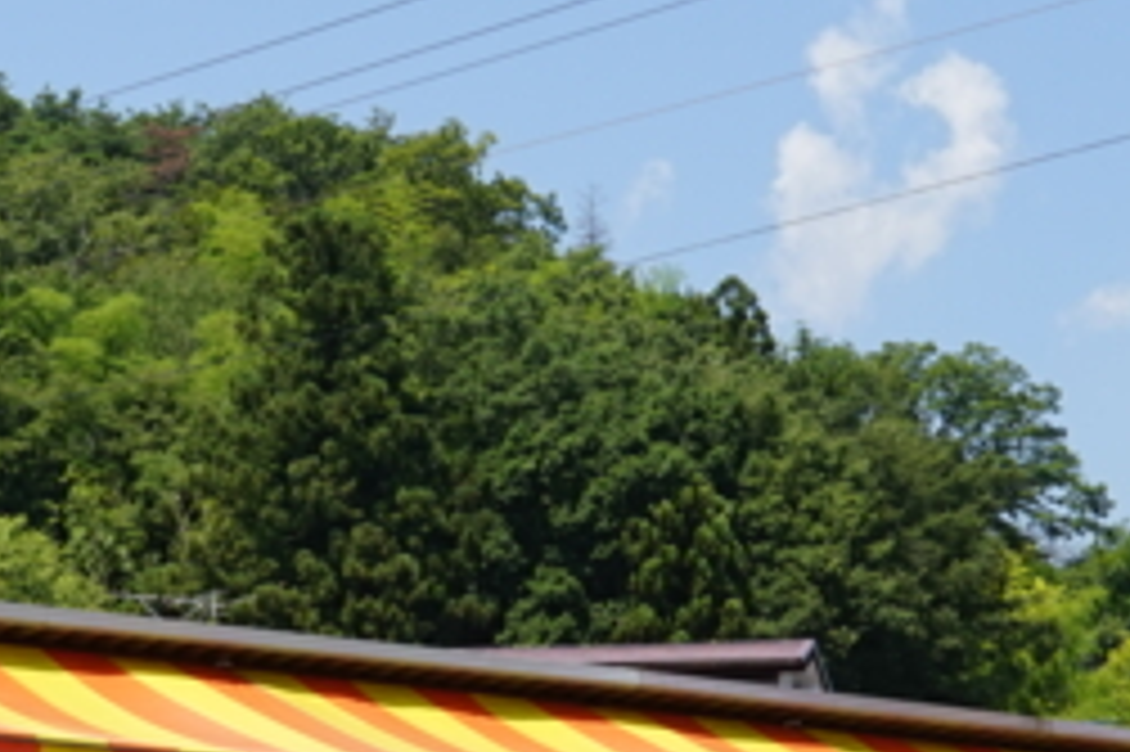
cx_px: 423
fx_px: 4297
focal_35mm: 137
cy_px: 633
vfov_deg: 10.0
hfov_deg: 15.0
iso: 100
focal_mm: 29
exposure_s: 1/80
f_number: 14
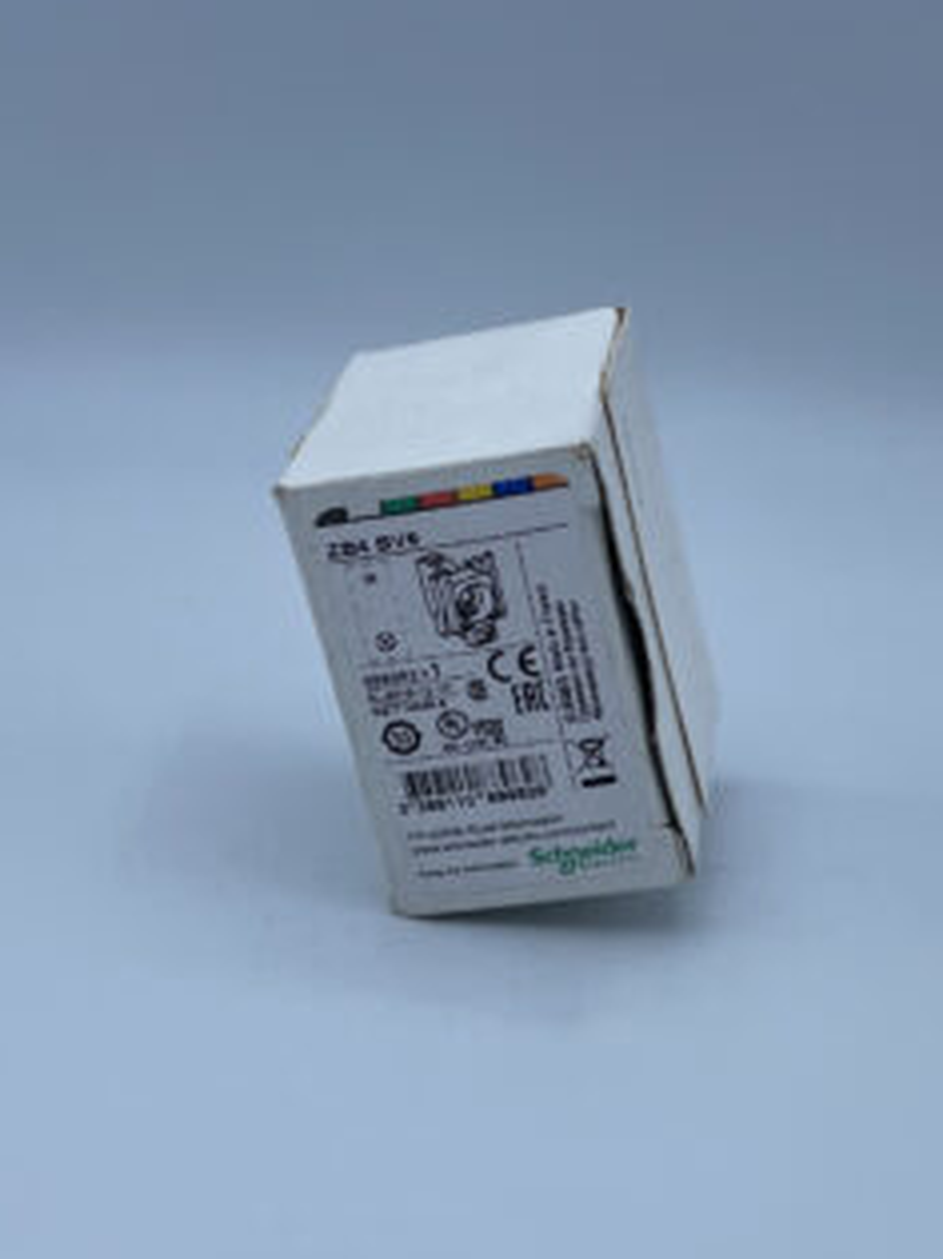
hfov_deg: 42.9
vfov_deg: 55.3
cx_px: 495
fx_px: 1199
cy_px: 564
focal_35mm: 33
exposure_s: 1/3610
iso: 50
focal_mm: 4.2
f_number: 1.6
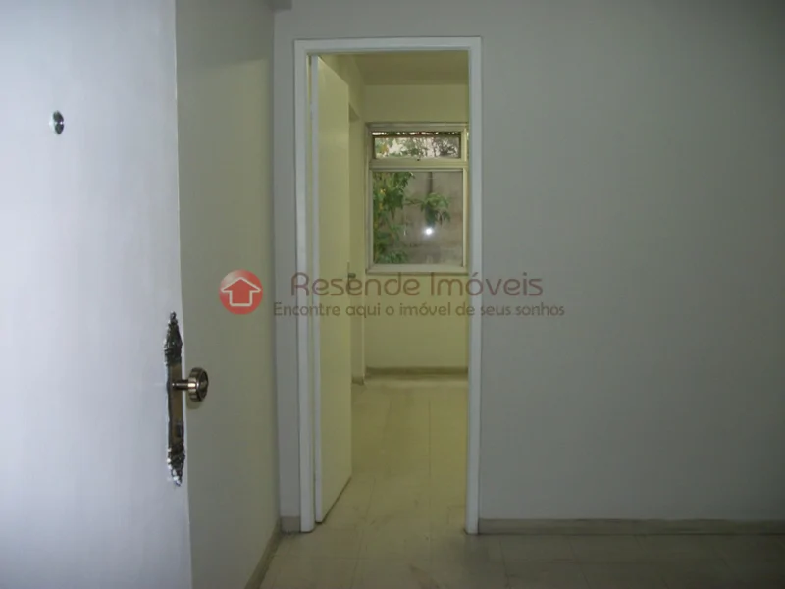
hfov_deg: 56.8
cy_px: 294
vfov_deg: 44.2
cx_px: 392
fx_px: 726
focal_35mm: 32
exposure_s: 1/60
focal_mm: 5.7
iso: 80
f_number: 2.9
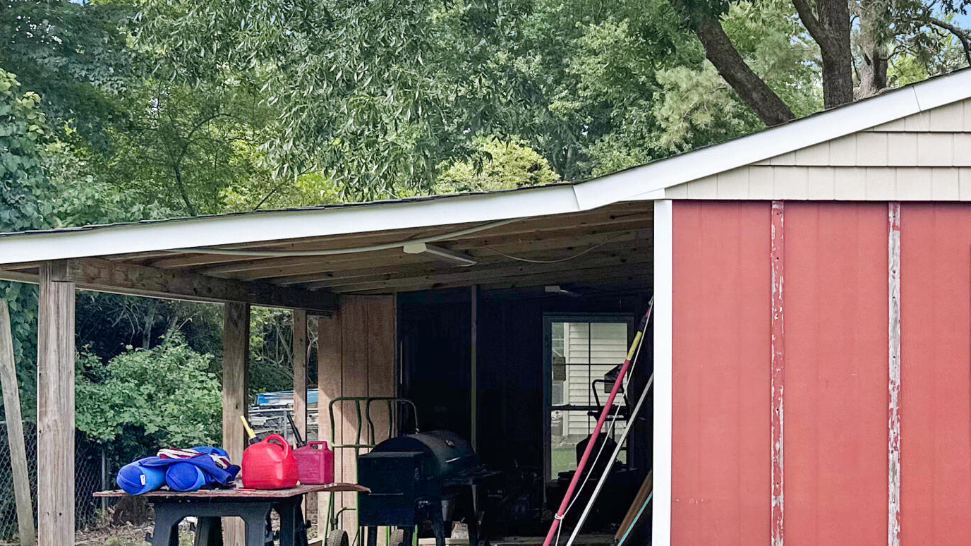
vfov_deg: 20.8
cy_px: 446
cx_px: 863
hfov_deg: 34.7
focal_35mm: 57
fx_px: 1468
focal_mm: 6.86
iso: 80
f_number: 1.78
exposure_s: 1/903
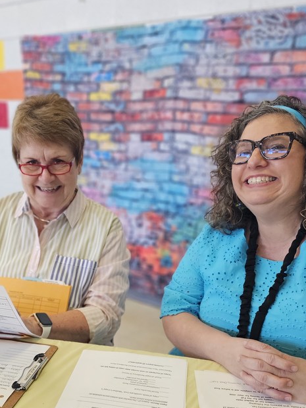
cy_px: 270
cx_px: 116
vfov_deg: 48.2
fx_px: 448
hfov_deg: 37.5
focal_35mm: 38
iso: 320
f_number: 1.7
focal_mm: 6.3
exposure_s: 1/120
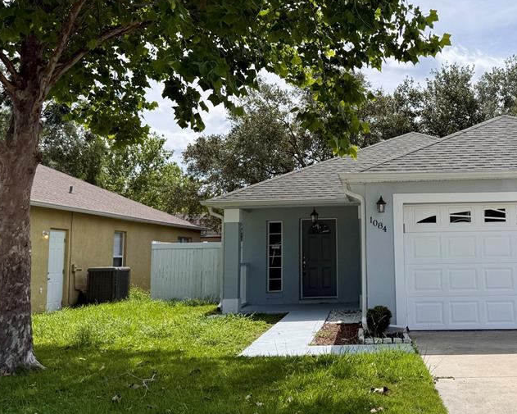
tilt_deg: +7.6
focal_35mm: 38
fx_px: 582
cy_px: 179
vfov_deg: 39.1
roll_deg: -0.4
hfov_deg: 46.3
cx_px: 383
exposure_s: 1/5319
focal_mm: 6.76
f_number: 1.78
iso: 80
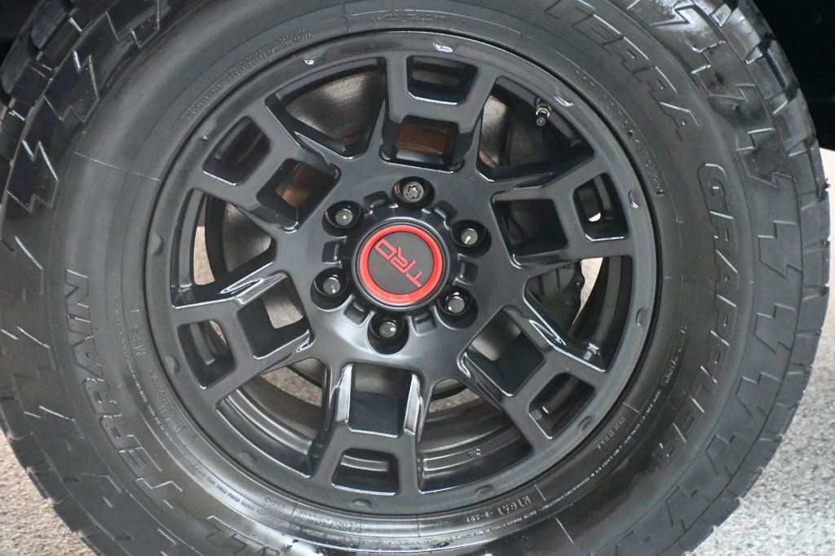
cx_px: 418
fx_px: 2434
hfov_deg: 19.5
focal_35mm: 105
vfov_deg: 13.0
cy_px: 278
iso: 12800
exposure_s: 1/60
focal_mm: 70
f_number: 5
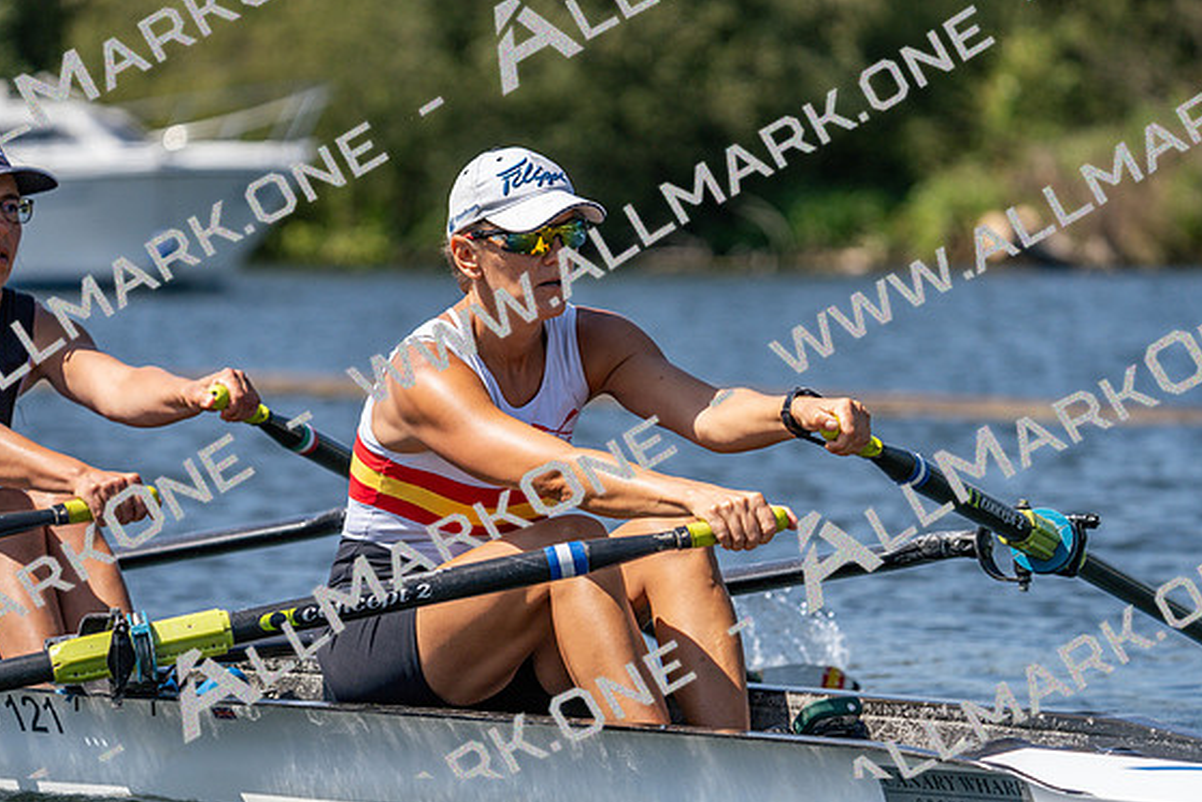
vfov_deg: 4.9
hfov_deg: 7.4
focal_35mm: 280
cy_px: 410
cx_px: 613
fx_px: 9351
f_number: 5.6
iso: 250
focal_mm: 270
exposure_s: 1/2000
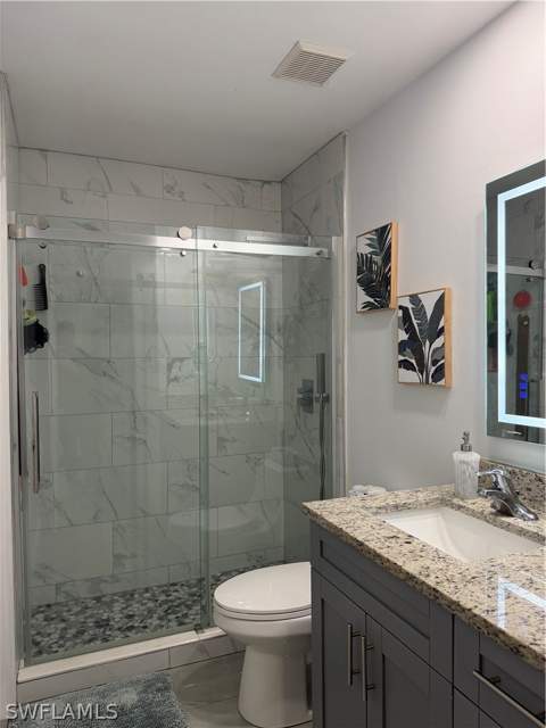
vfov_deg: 71.6
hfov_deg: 56.8
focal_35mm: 24
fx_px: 505
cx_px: 273
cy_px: 364
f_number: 1.78
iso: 160
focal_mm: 6.76
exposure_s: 1/120
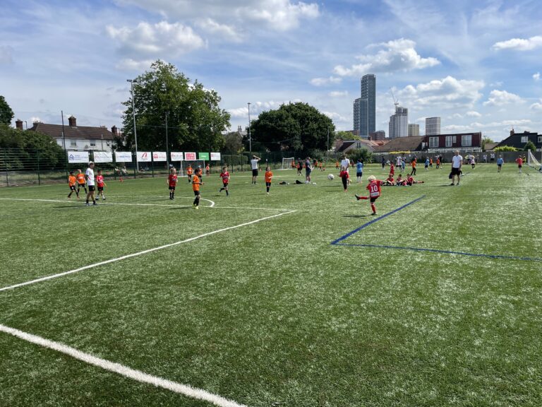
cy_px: 204
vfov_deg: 53.1
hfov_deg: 67.3
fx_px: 407
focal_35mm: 26
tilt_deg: -6.3
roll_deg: +2.5
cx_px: 271
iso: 32
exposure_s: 1/4000
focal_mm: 4.2
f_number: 1.6
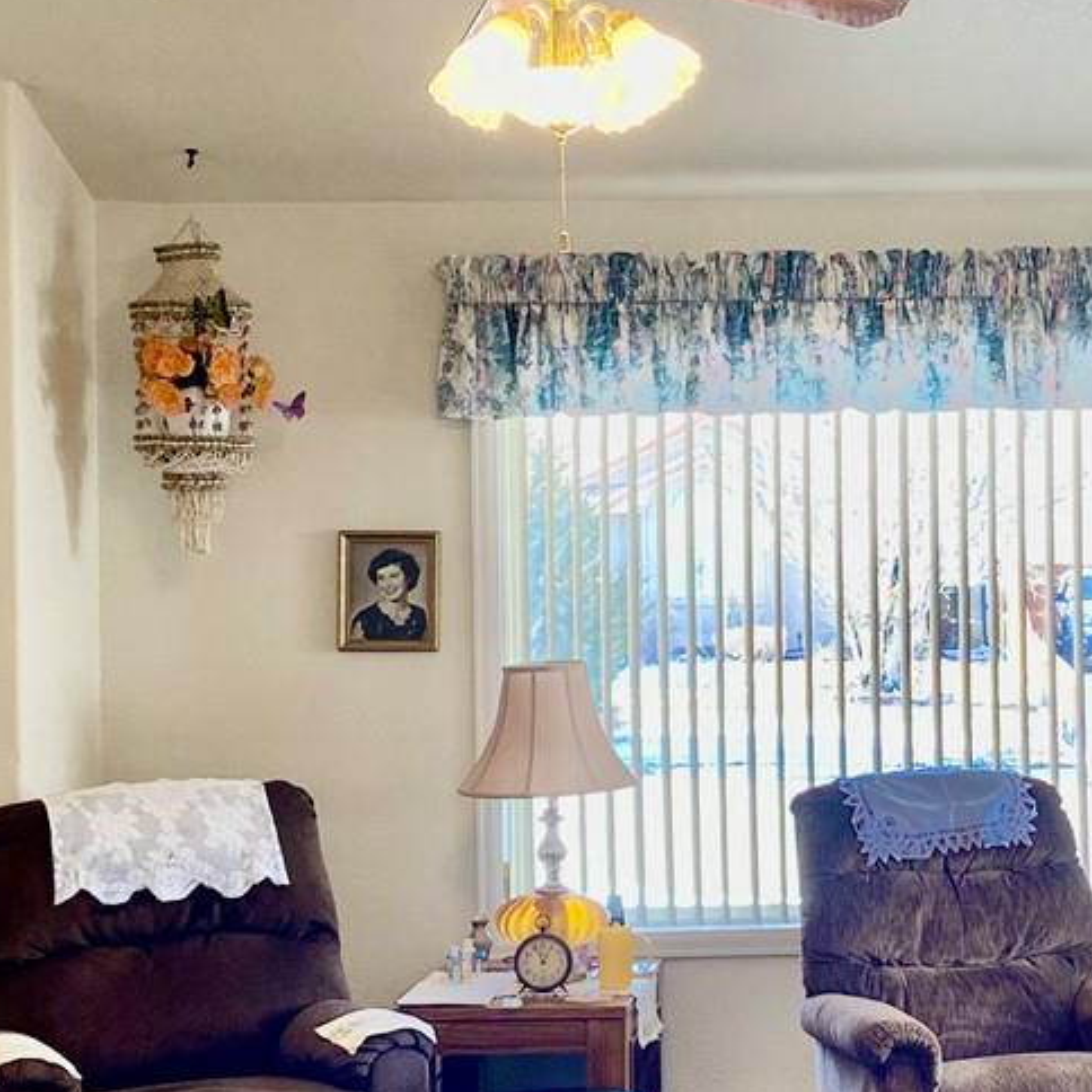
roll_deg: -0.3
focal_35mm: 76
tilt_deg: -0.5
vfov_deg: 22.8
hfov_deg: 22.4
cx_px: 912
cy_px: 508
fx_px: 2712
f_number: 1.8
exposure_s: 1/120
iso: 100
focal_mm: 4.25
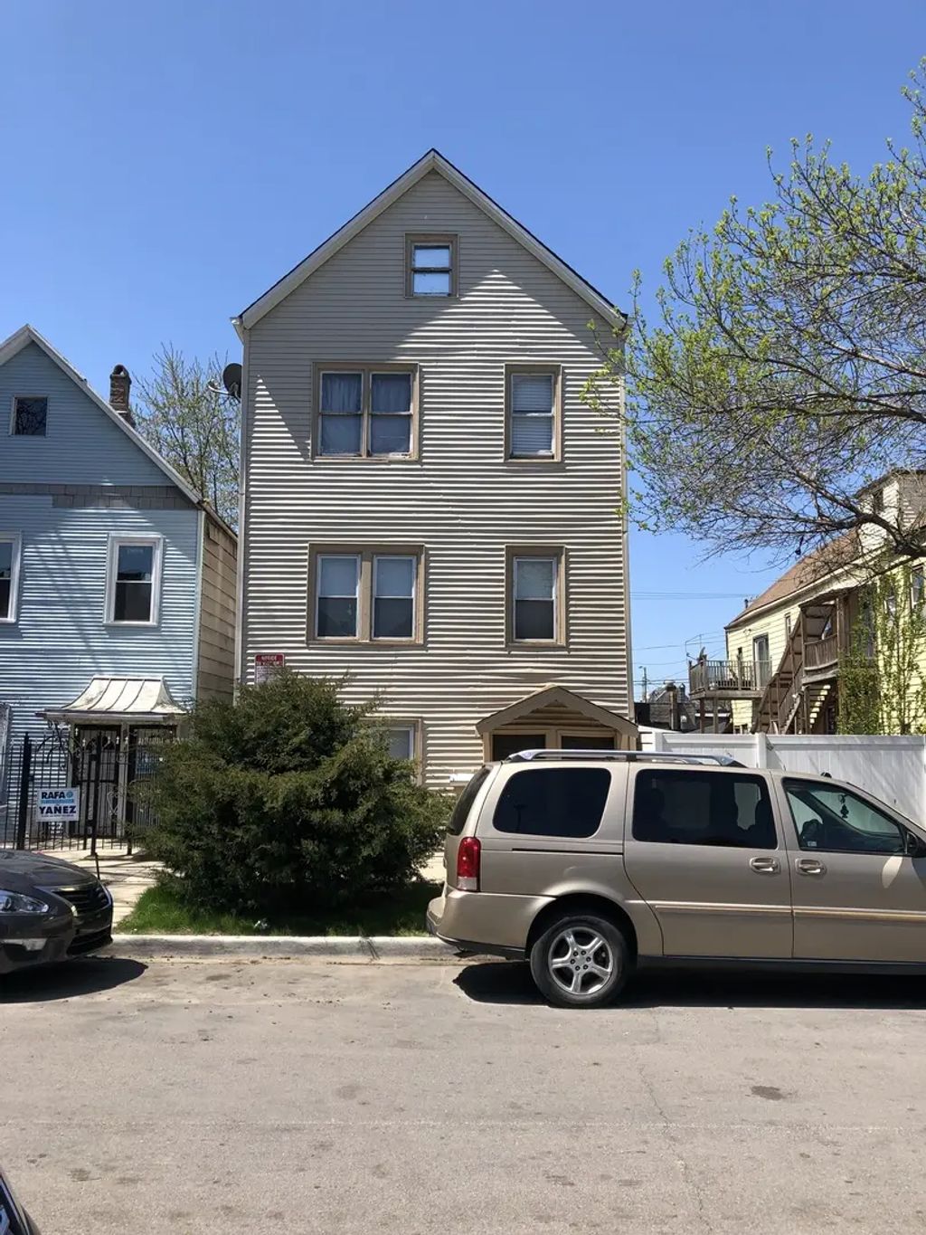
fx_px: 999
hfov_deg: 49.8
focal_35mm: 28
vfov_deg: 63.4
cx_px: 463
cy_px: 618
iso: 20
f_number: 1.8
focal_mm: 3.99
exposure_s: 1/1499
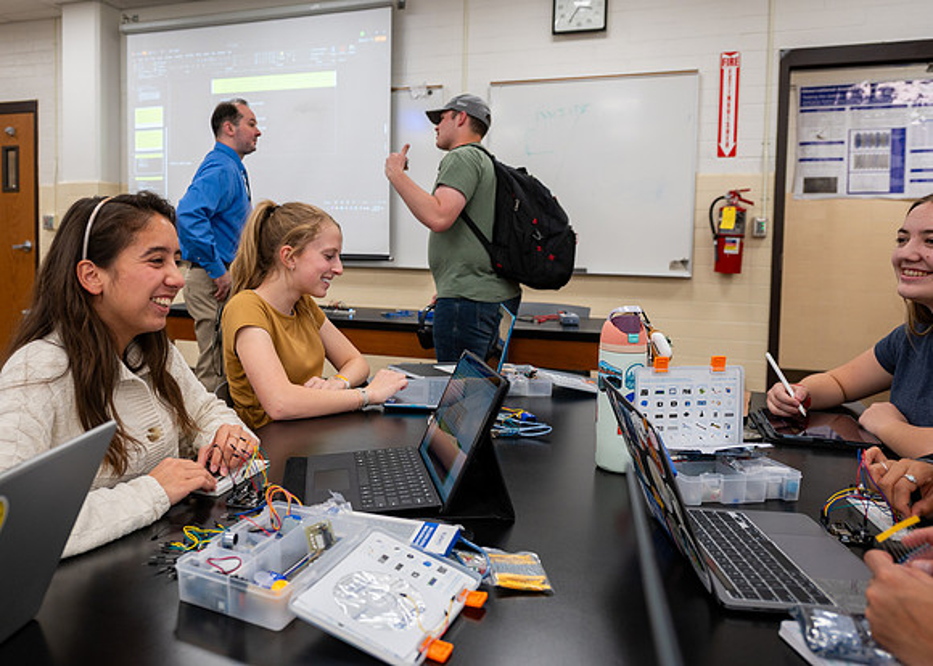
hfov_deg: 62.0
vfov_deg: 46.9
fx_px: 766
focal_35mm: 29
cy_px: 284
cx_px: 358
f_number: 3.5
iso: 500
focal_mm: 24
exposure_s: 1/160
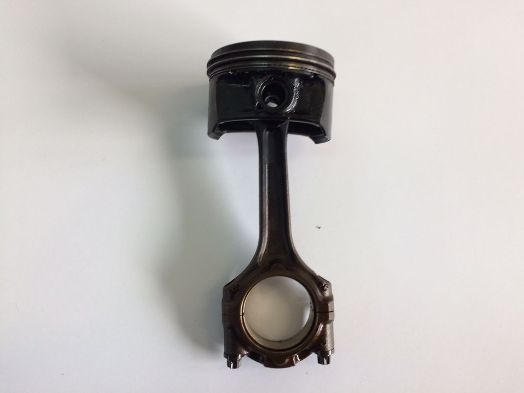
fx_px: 439
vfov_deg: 48.2
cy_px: 196
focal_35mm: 29
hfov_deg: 61.7
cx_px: 262
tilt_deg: -79.7
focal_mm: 4.15
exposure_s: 1/103
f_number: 2.2
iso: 32
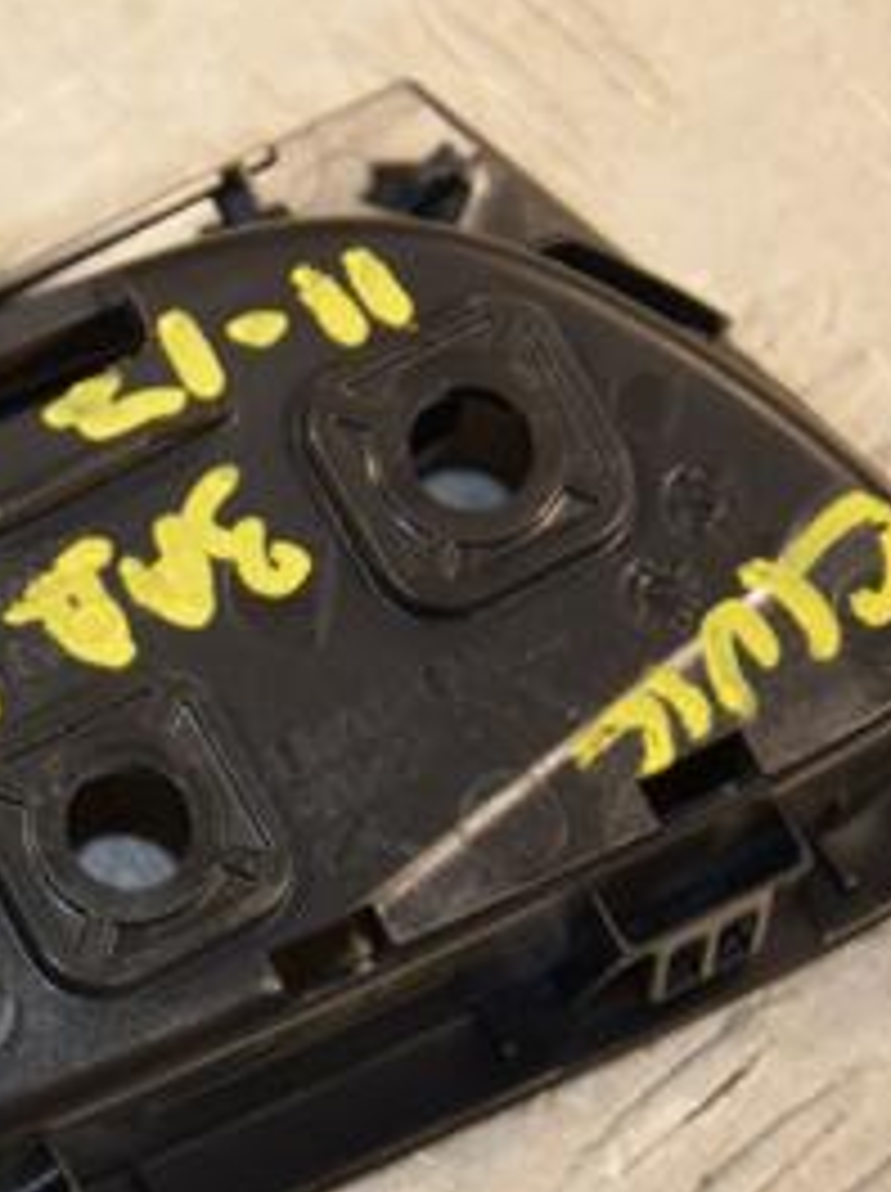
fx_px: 7878
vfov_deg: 8.6
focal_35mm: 229
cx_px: -248
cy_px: 810
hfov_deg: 6.4
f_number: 5.6
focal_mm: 70
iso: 800
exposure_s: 1/200
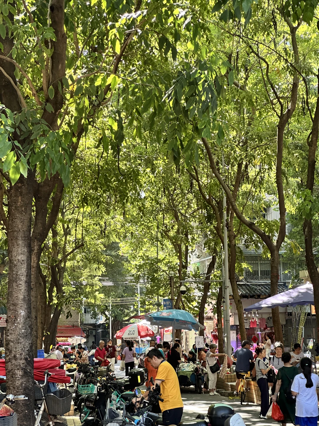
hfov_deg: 19.1
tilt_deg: +8.4
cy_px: 213
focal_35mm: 77
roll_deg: +0.9
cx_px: 160
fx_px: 946
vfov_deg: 25.3
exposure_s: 1/99
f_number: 2.8
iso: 125
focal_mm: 9
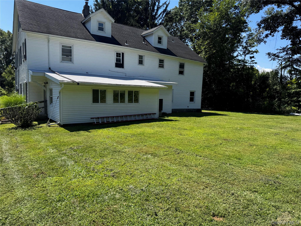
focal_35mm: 24
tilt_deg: -7.2
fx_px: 209
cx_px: 150
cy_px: 113
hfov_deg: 71.6
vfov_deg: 56.8
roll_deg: -1.2
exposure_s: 1/2506
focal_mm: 6.76
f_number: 1.78
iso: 80
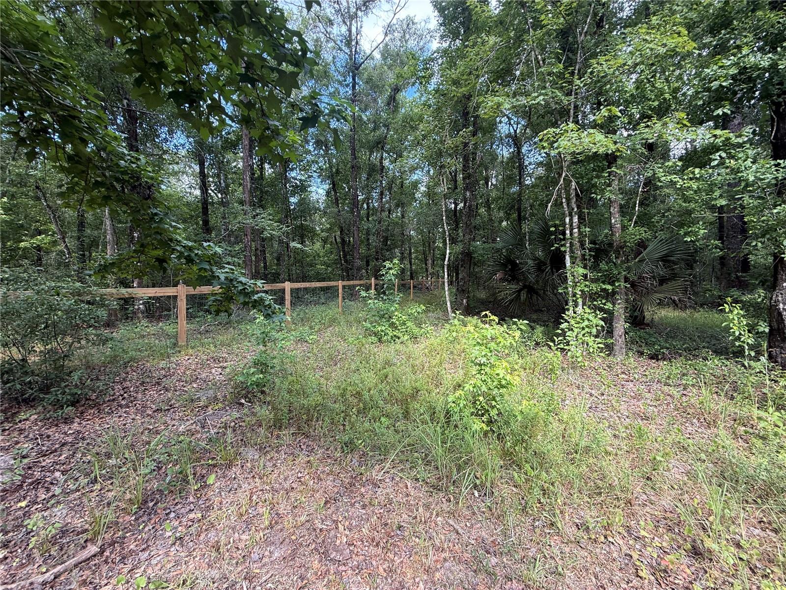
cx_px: 393
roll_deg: -1.0
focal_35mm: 14
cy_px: 295
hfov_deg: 102.1
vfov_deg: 85.7
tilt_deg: -3.7
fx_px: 318
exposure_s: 1/99
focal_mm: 2.22
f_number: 2.2
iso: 50
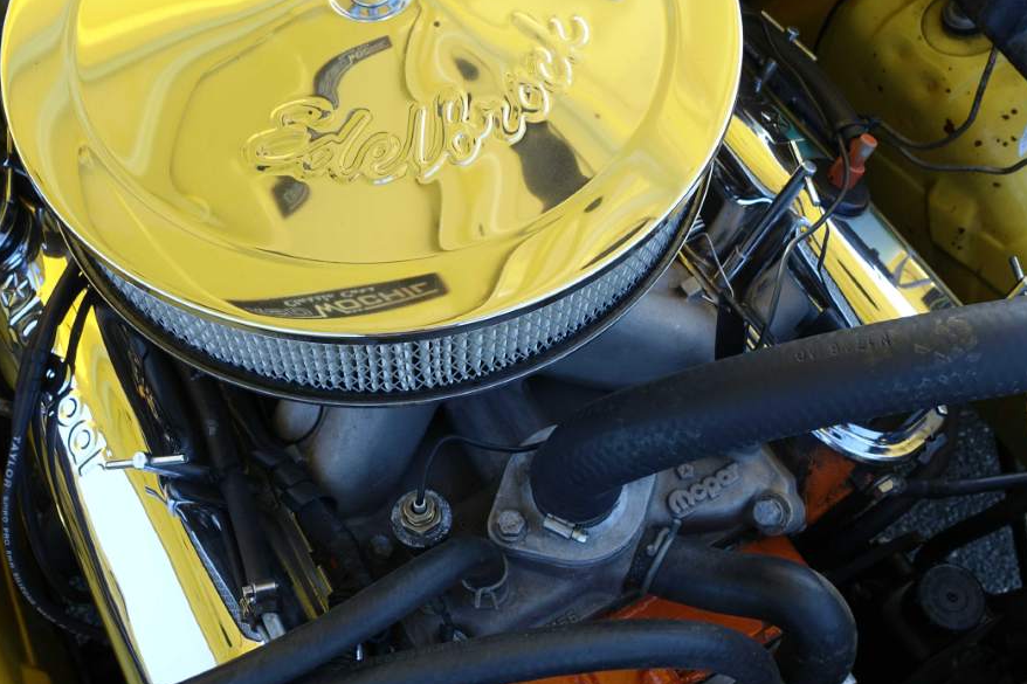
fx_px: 1198
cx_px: 462
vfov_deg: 31.9
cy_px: 344
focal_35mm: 42
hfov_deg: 46.3
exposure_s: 1/100
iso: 125
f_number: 4
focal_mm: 11.69
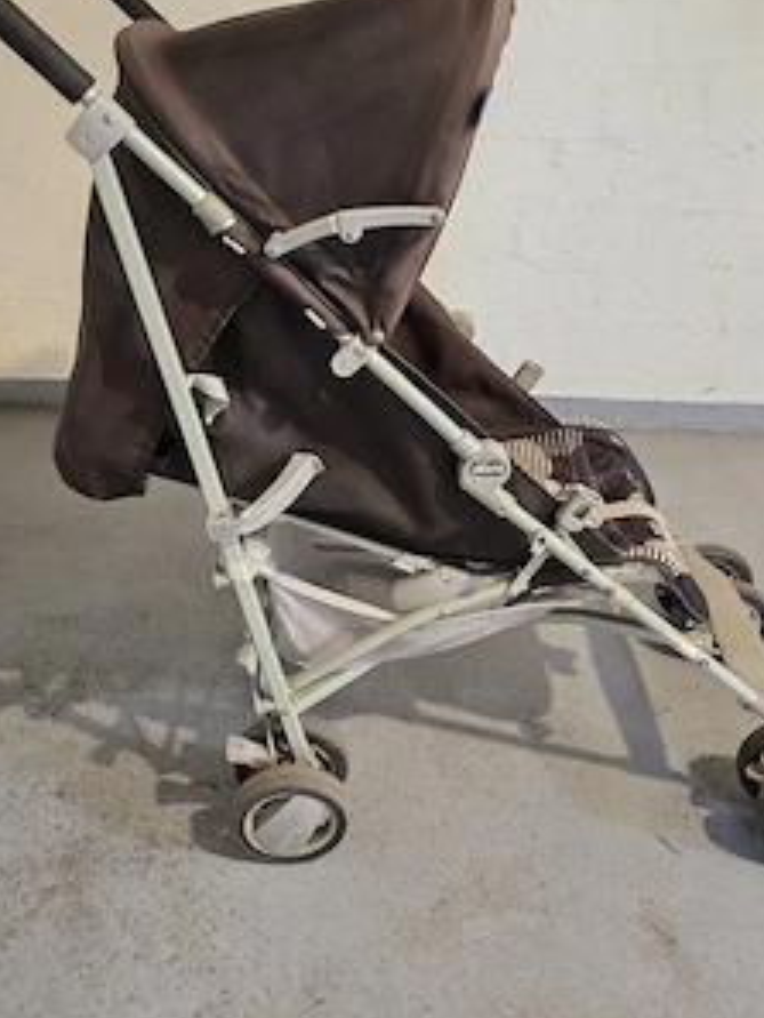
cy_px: 387
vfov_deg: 57.7
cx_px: 373
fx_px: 912
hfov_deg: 45.5
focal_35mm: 31
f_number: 1.7
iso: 1600
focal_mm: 6.3
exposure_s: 1/16.7
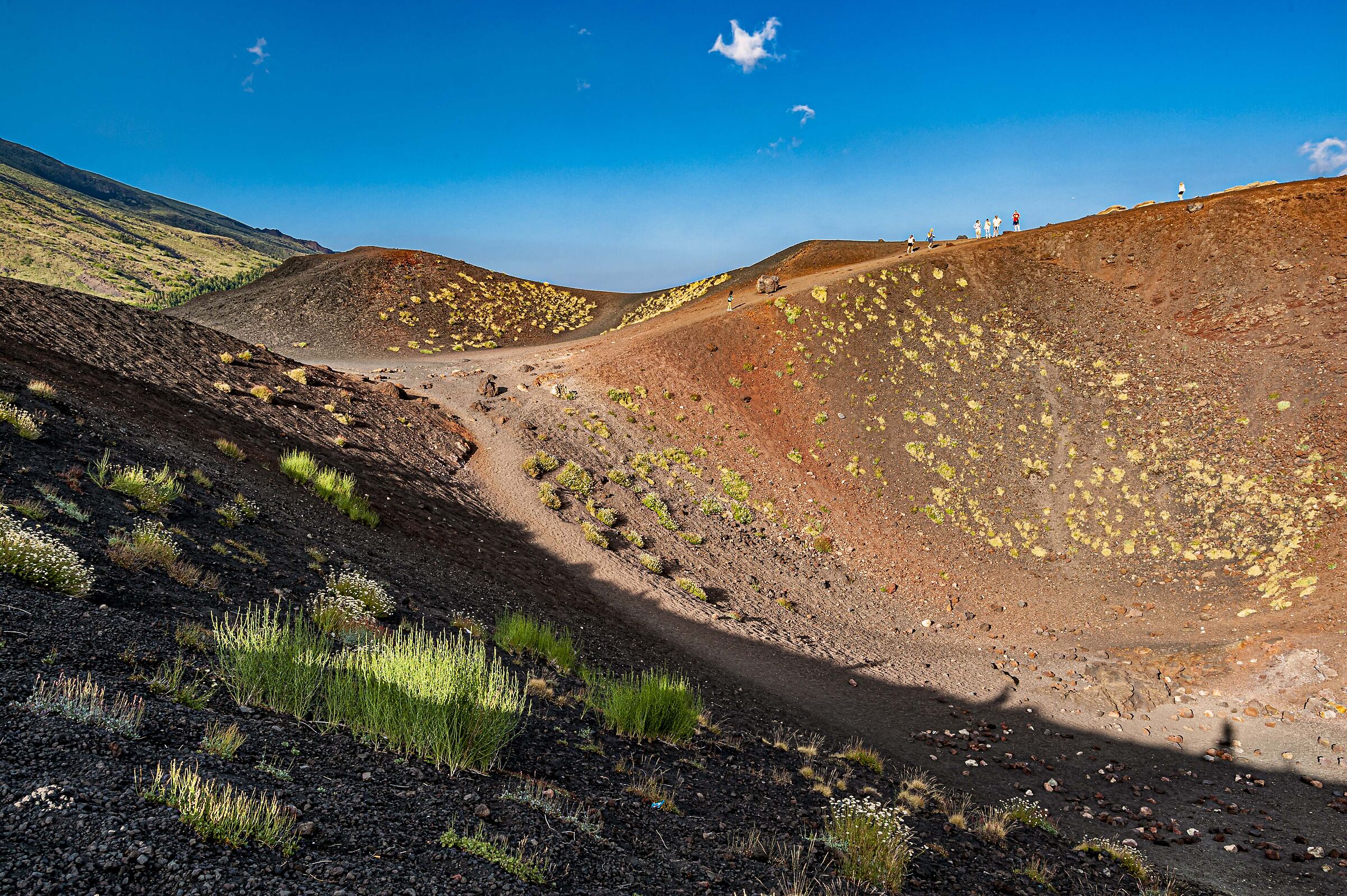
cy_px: 448
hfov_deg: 62.0
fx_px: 1122
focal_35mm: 30
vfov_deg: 43.6
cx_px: 674
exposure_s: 1/100
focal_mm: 30
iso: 250
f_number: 14
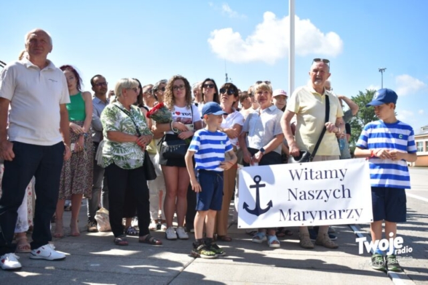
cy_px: 142
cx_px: 214
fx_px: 463
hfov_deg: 49.6
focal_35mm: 39
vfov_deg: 34.2
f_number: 5
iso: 400
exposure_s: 1/1250
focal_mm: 26
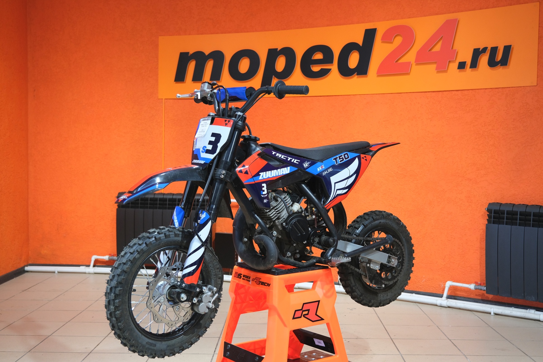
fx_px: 618
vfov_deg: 32.6
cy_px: 181
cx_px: 272
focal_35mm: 41
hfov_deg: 47.4
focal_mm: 27.5
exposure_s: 1/60
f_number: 4
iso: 1000
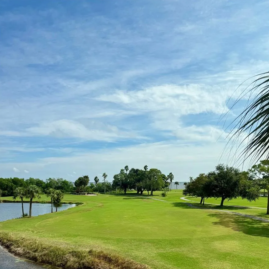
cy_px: 182
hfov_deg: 55.6
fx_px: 255
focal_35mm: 29
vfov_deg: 54.3
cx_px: 135
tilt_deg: +1.4
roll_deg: +0.2
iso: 80
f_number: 1.78
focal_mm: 6.76
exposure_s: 1/4167
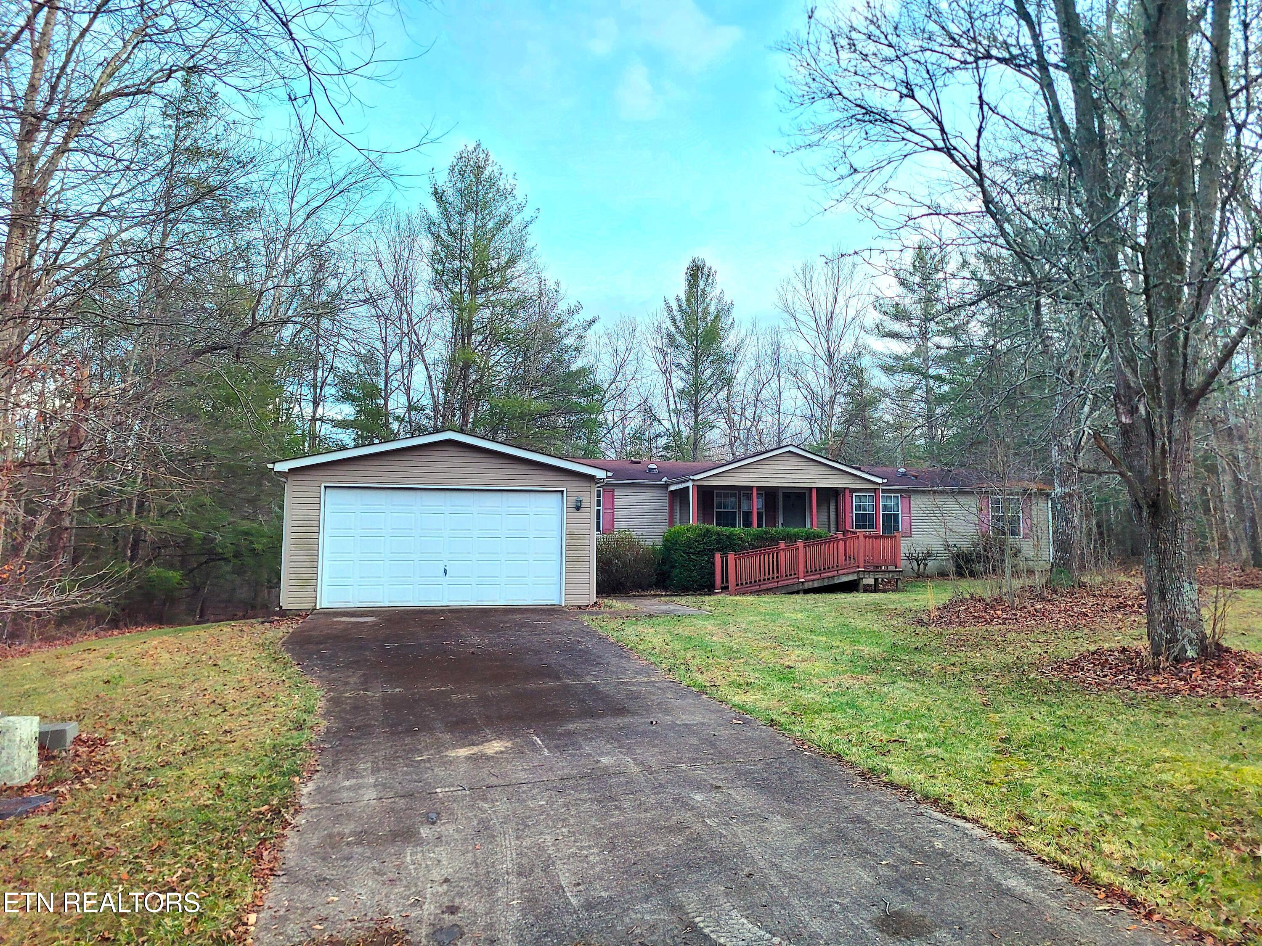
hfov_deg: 67.3
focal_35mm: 26
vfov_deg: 53.1
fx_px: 948
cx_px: 631
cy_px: 473
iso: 160
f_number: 1.8
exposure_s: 1/120
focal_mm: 5.4
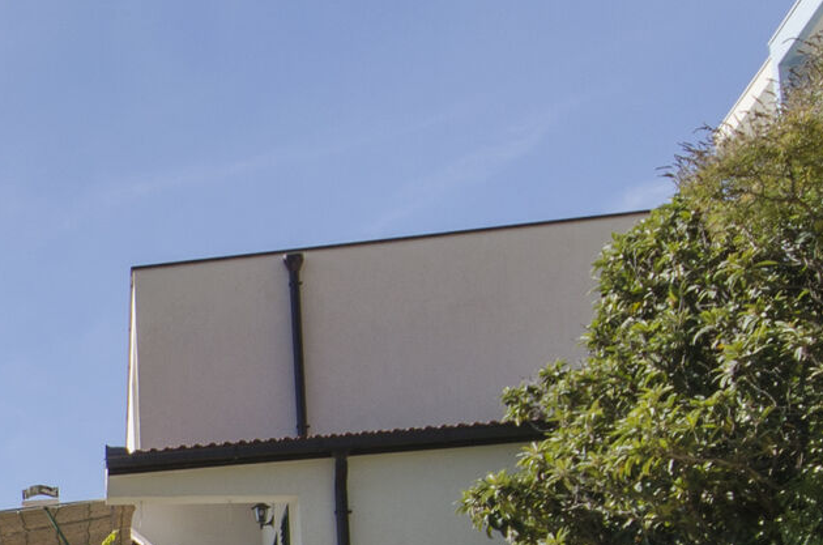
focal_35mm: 80
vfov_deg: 15.9
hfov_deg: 21.0
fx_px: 1825
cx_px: -455
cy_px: 761
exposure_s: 1/400
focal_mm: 12
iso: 100
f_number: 8
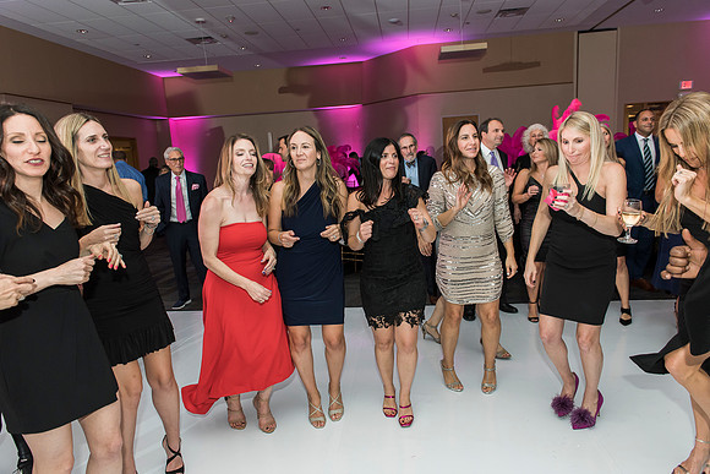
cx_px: 355
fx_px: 473
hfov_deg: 73.7
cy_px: 237
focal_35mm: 24
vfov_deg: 53.2
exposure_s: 1/100
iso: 1000
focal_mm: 24
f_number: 4.5
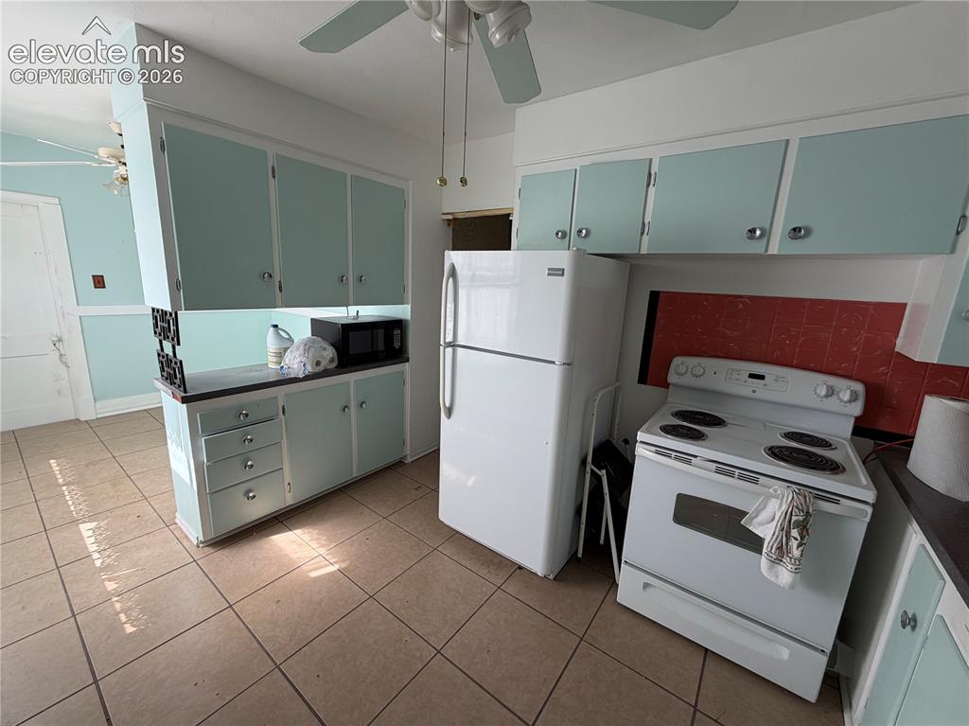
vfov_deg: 85.6
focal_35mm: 14
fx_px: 392
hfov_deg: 102.1
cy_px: 363
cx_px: 484
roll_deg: -2.0
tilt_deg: -12.4
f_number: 2.2
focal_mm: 2.22
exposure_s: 1/127
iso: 40
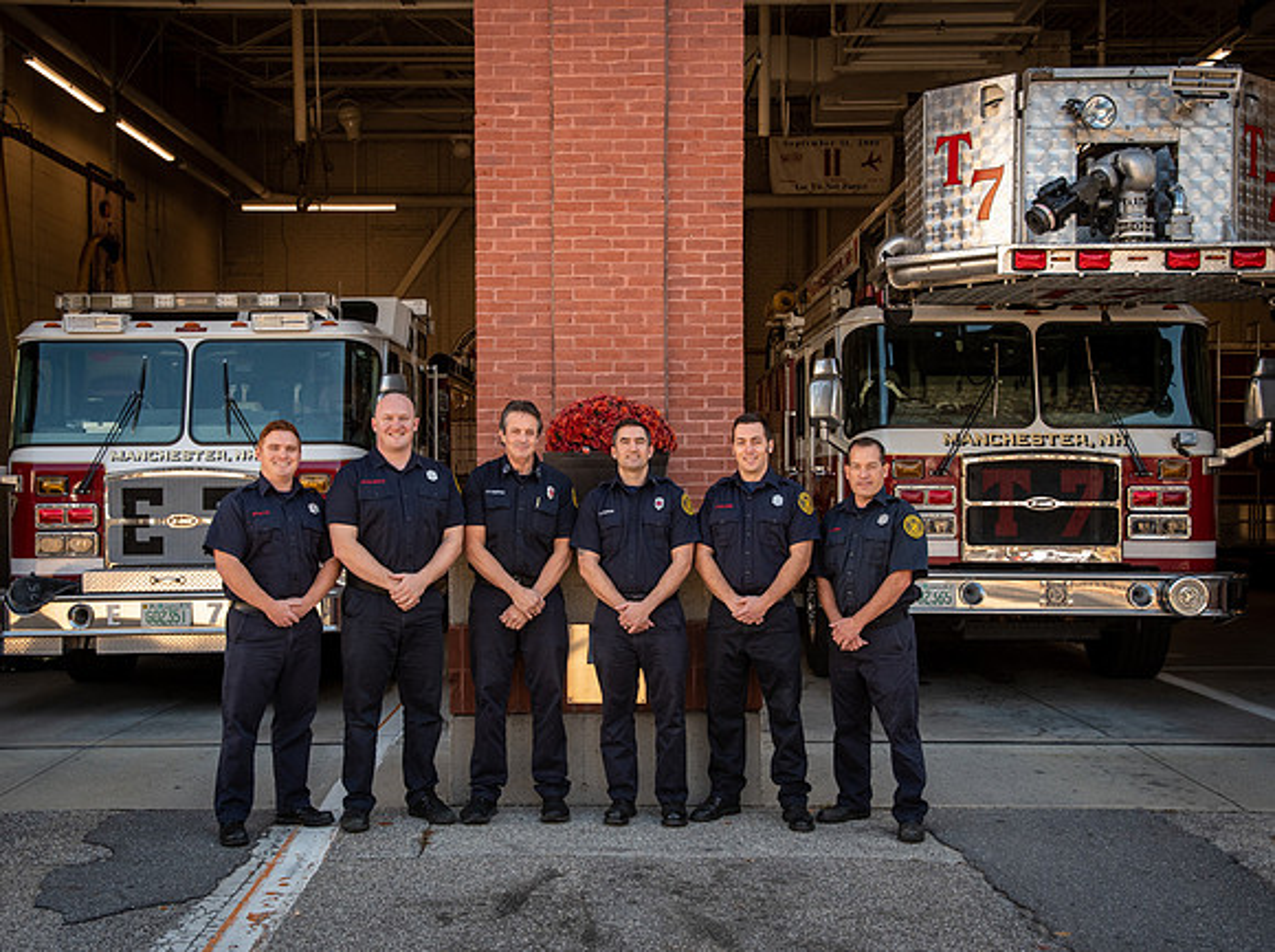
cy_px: 476
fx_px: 1695
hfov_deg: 41.2
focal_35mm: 46
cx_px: 631
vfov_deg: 31.4
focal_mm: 28
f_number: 4.5
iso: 640
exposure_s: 1/500
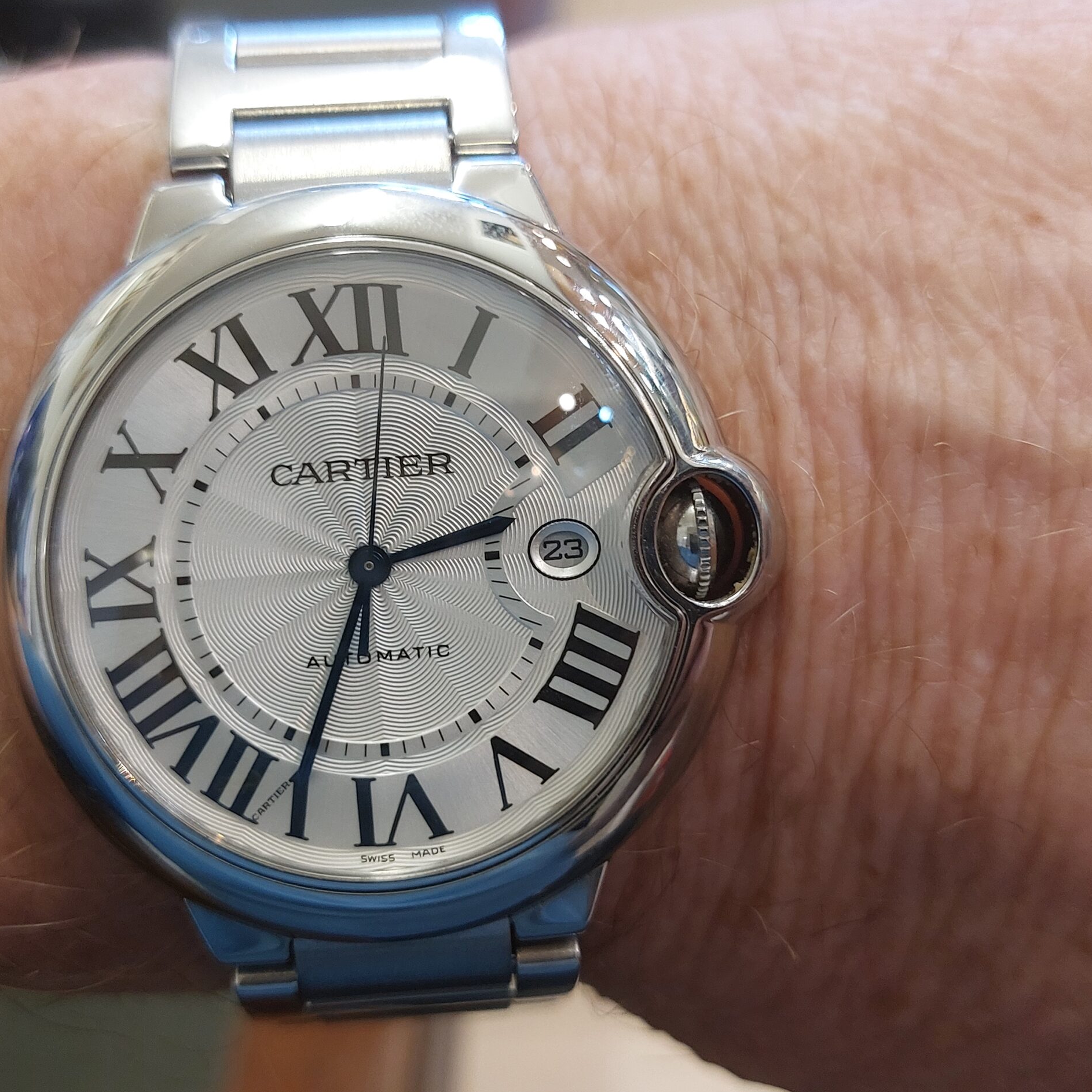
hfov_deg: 53.9
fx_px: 1071
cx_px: 480
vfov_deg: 54.0
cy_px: 554
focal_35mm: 30
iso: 160
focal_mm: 5.23
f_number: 1.8
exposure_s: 1/50
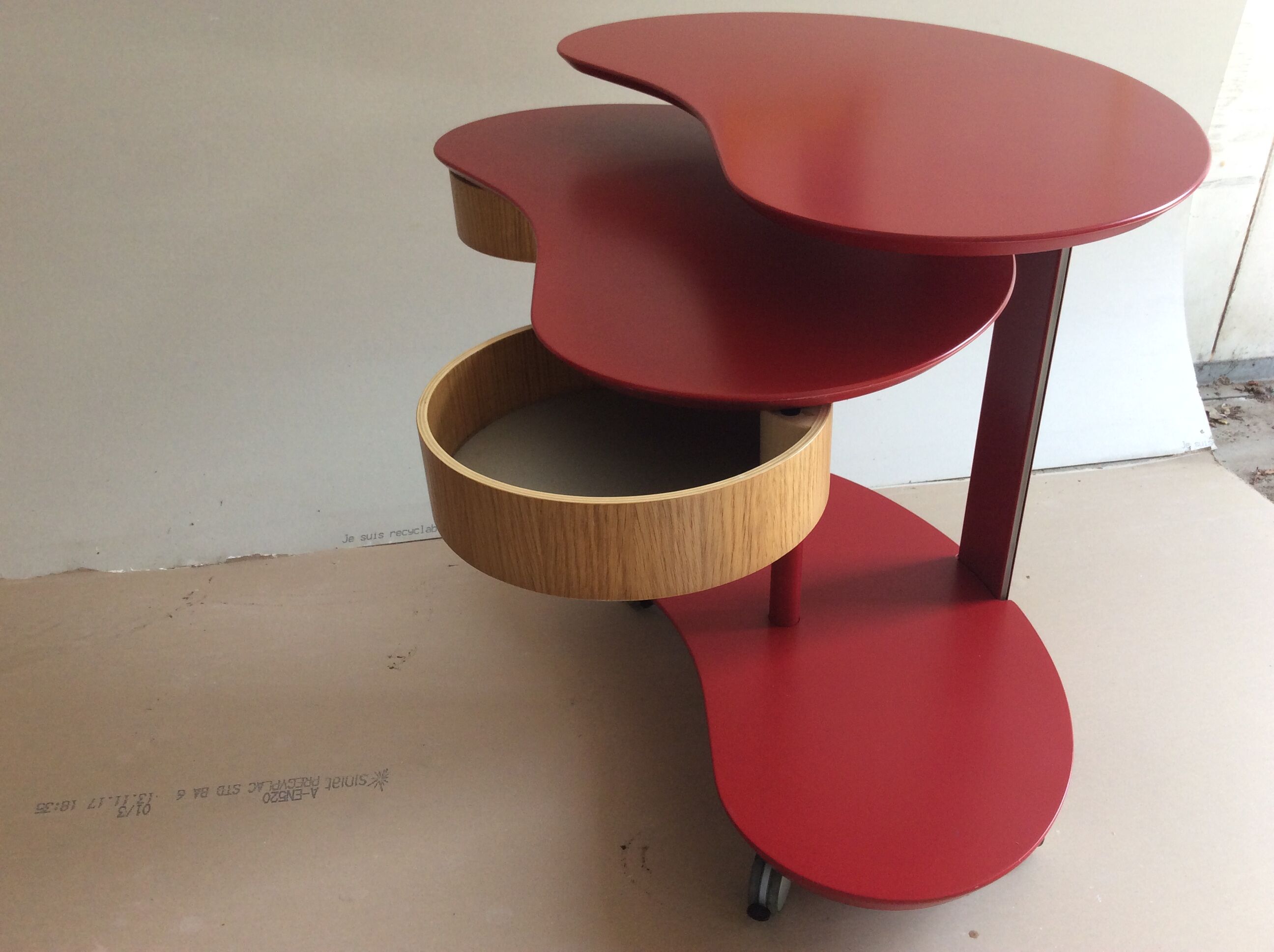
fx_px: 1176
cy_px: 476
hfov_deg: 56.9
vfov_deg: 44.1
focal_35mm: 32
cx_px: 637
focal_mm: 3.3
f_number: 2.4
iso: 50
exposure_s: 1/100
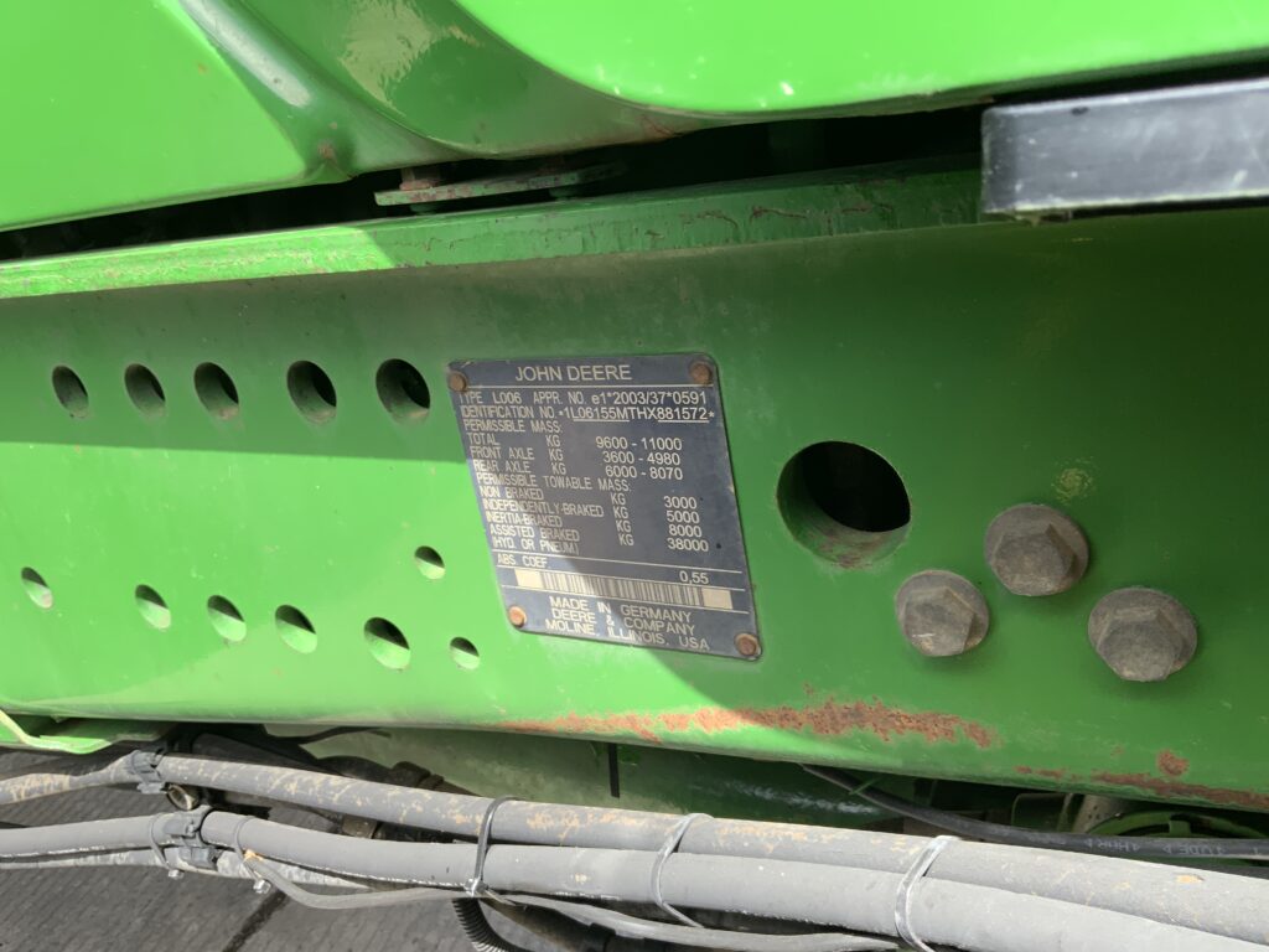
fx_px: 1063
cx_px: 634
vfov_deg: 48.2
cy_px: 476
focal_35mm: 29
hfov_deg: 61.7
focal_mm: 3
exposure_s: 1/277
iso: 16
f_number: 1.8
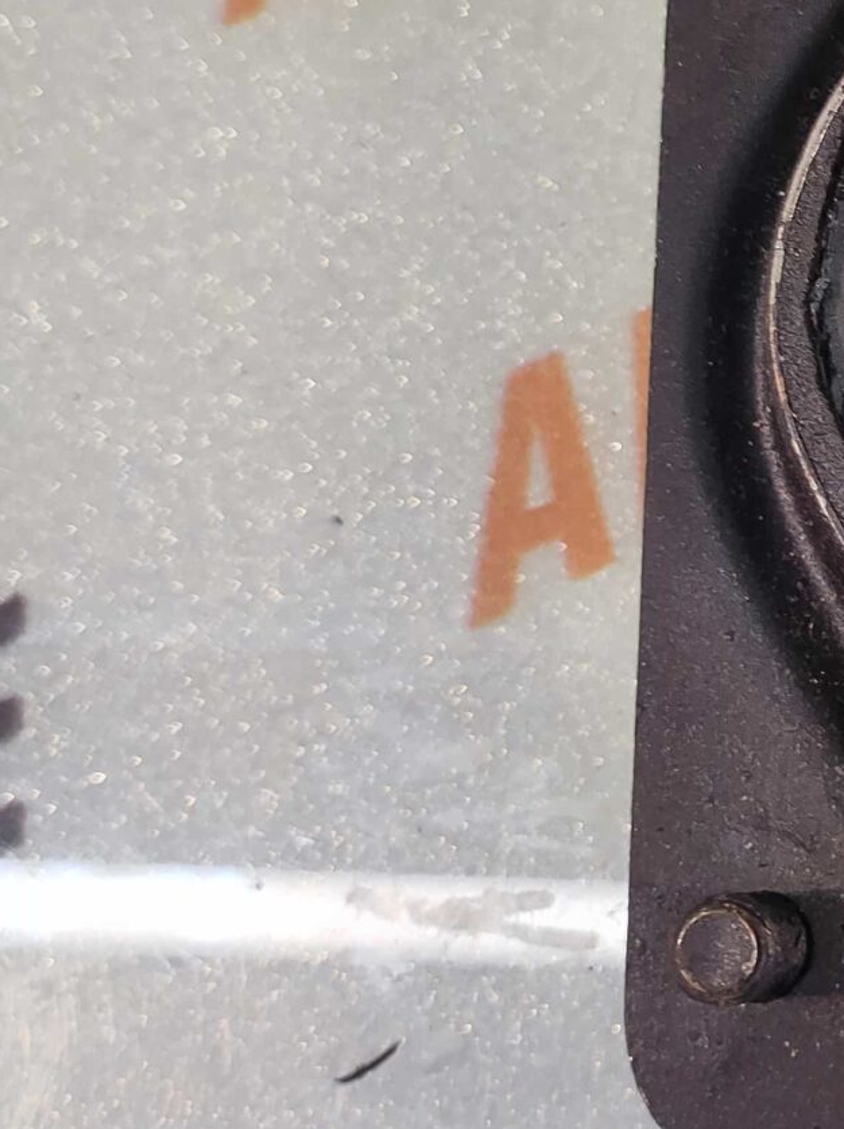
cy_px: 302
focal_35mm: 52
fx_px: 1693
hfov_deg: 23.3
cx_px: 1212
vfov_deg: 36.1
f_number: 1.79
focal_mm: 4.74
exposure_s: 1/33
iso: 118
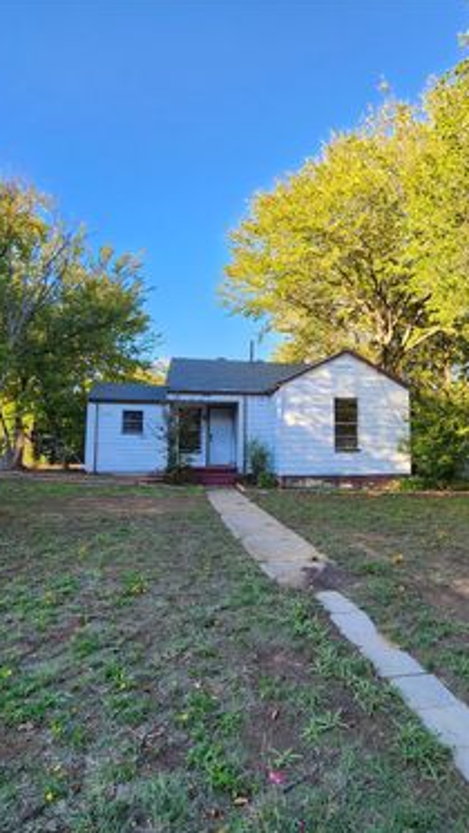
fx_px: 420
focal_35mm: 19
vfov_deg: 89.6
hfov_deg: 57.9
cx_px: 281
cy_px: 416
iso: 50
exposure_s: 1/235
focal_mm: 2.2
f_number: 2.2
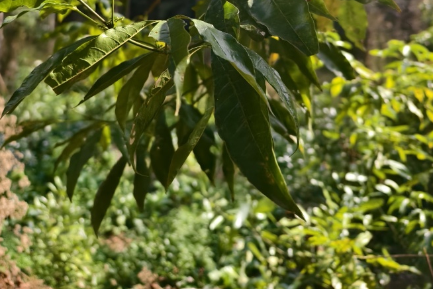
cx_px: 189
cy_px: -48
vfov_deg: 29.8
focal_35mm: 39
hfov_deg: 49.4
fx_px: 469
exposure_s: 1/3003
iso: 50
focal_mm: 8.67
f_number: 1.75
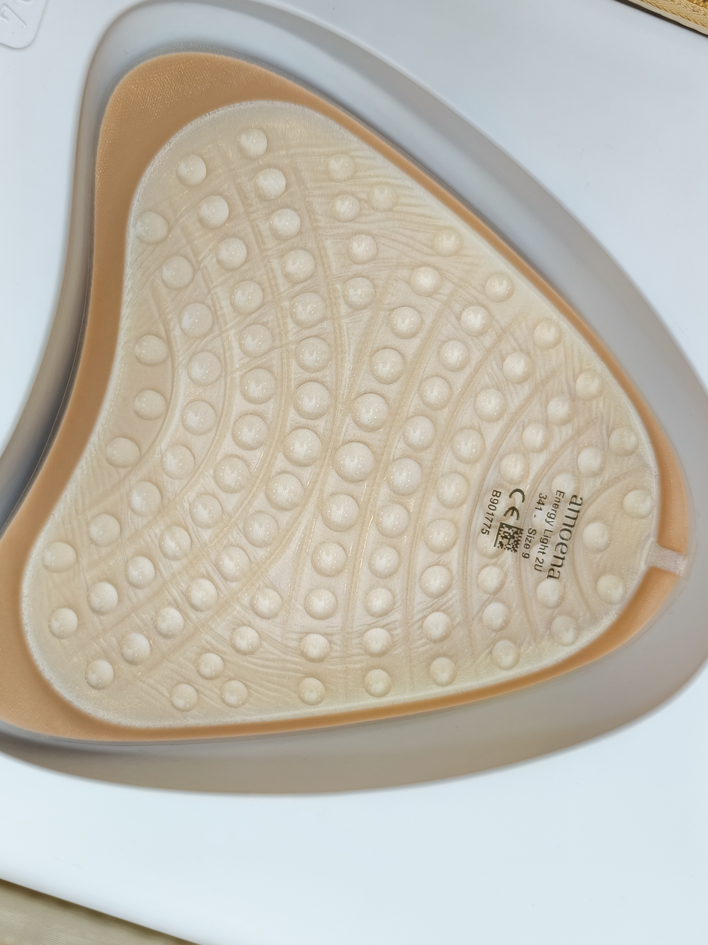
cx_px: 354
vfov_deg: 56.8
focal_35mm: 32
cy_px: 472
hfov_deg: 44.2
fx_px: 873
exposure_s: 1/30
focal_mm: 6.14
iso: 100
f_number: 1.65
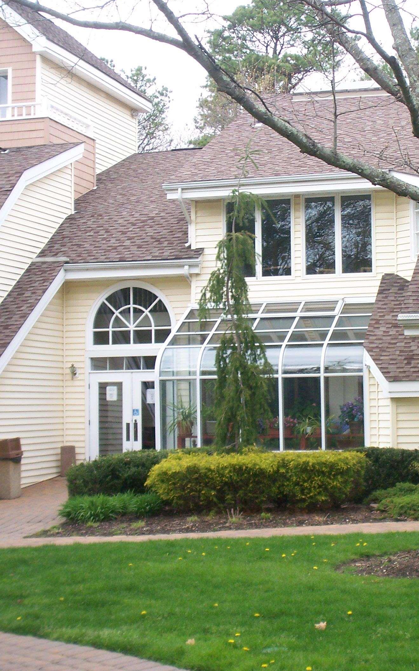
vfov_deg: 30.6
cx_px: 379
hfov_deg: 19.1
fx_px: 1224
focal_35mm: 67
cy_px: 336
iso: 64
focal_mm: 7.8
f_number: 3.9
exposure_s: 1/125
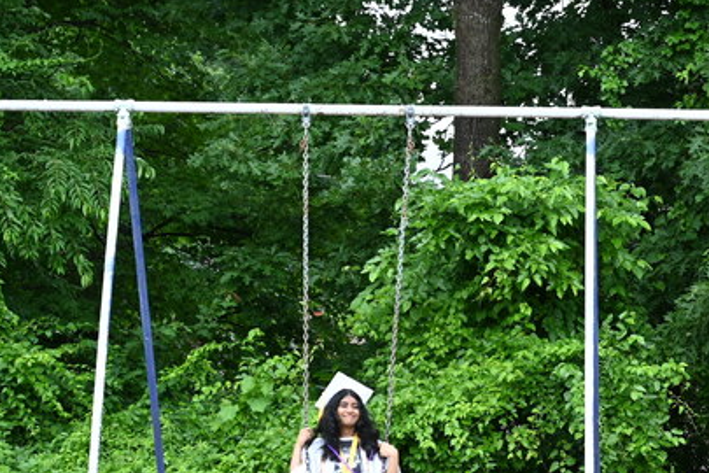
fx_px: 2934
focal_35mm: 149
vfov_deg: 9.2
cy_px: 409
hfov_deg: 13.3
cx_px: 893
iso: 180
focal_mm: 59
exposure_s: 1/250
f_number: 5.6
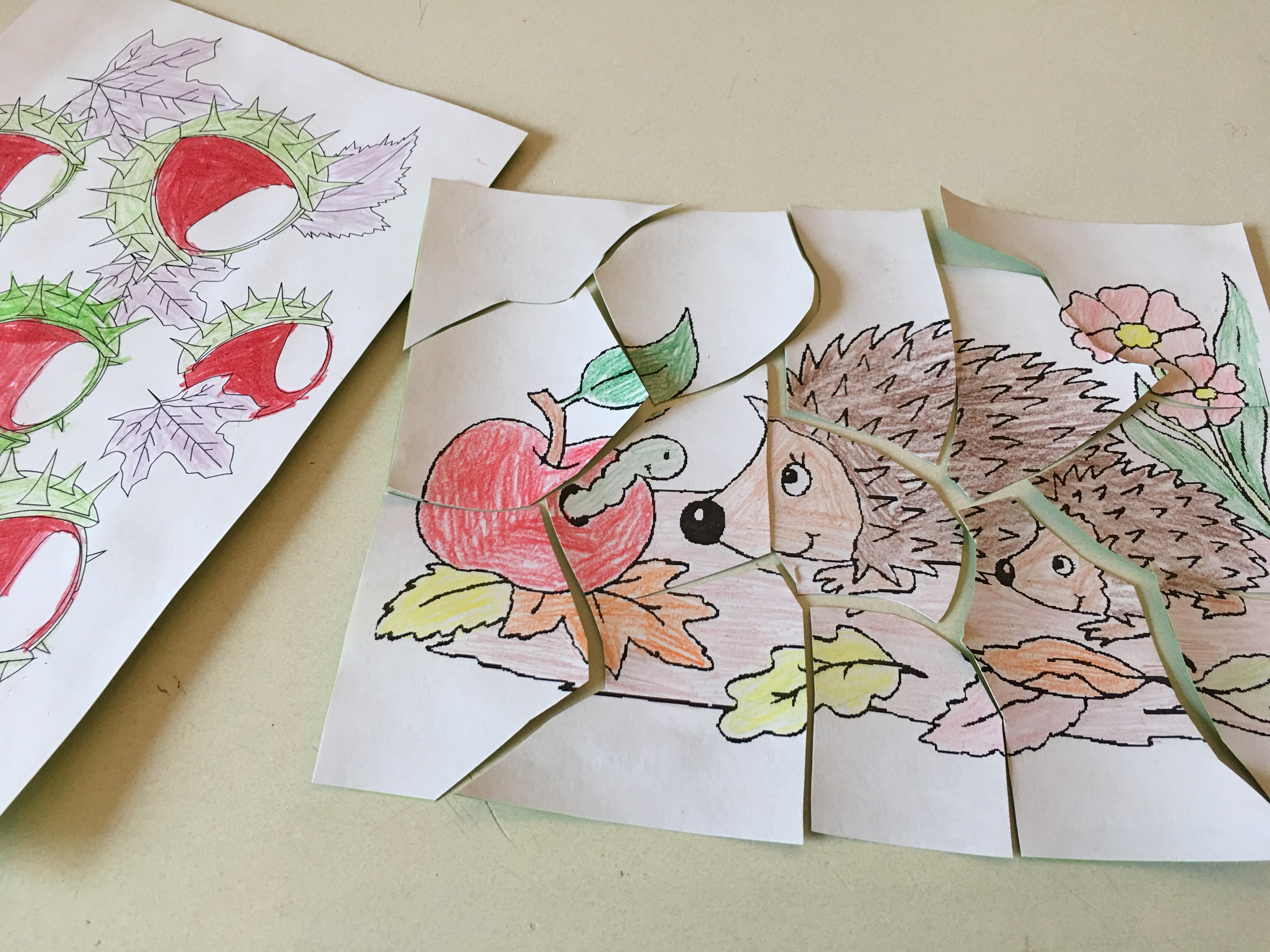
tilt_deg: -60.0
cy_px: 476
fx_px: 1064
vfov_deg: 48.2
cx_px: 635
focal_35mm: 29
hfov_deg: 61.7
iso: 50
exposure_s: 1/33
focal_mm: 4.15
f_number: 2.2
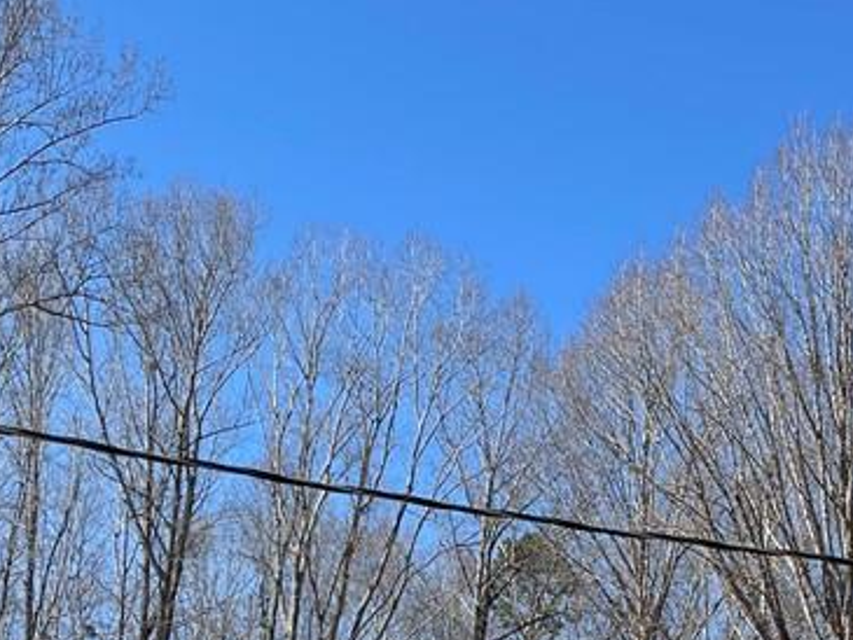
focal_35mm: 73
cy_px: 820
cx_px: 816
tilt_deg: +8.5
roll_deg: -1.2
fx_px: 1799
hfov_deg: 25.6
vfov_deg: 18.8
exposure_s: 1/2959
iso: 32
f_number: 1.6
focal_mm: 4.2
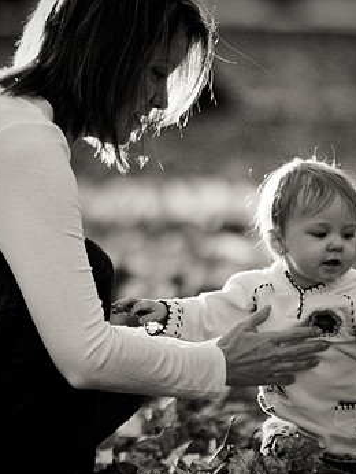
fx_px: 6629
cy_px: 232
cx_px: 168
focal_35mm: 484
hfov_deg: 3.1
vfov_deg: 4.1
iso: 200
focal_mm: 200
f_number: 2.8
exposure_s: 1/800
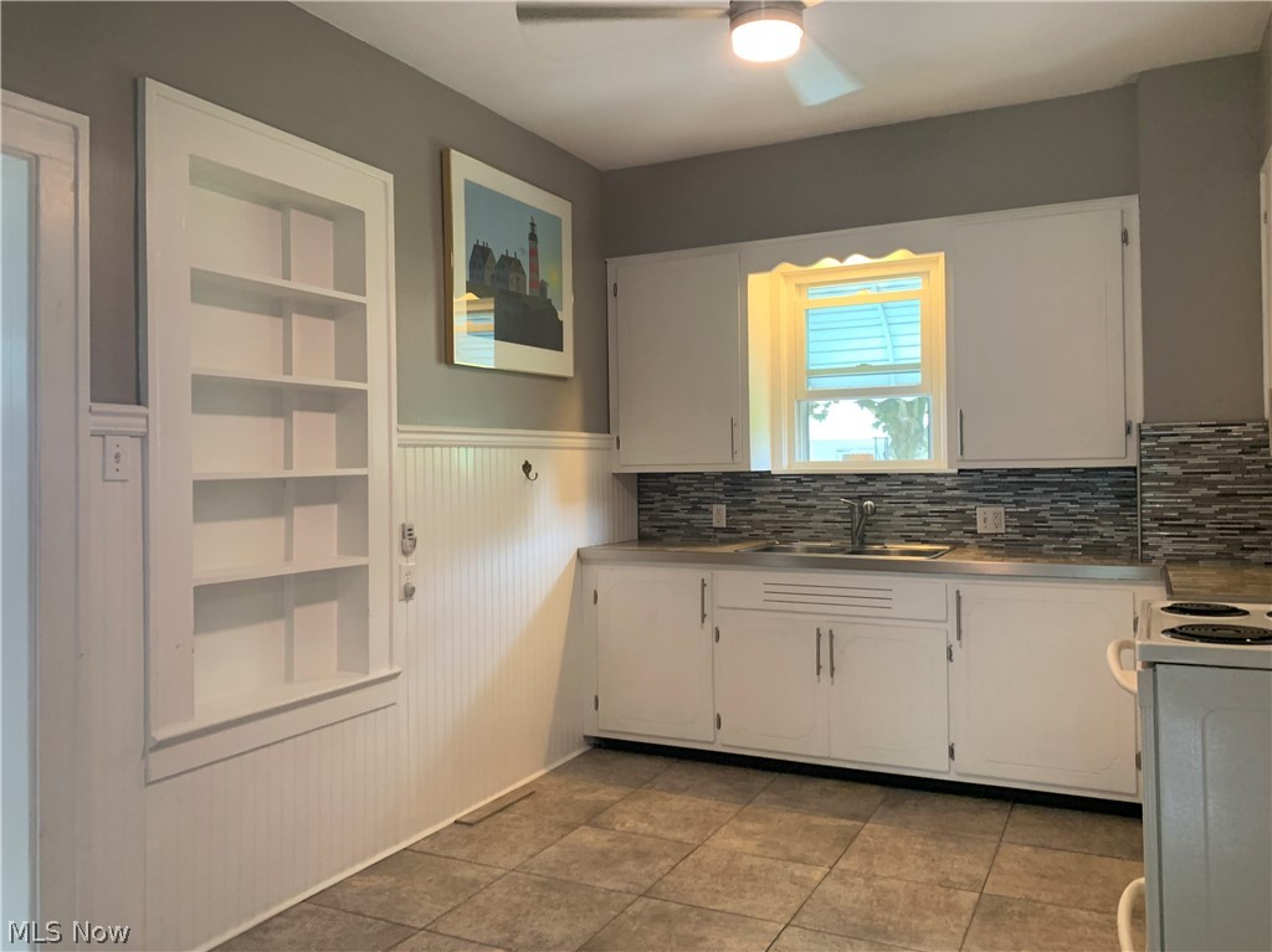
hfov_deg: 67.3
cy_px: 476
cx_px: 636
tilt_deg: +1.0
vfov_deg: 53.0
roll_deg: +2.6
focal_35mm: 26
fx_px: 955
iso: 200
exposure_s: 1/60
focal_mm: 4.25
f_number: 1.8
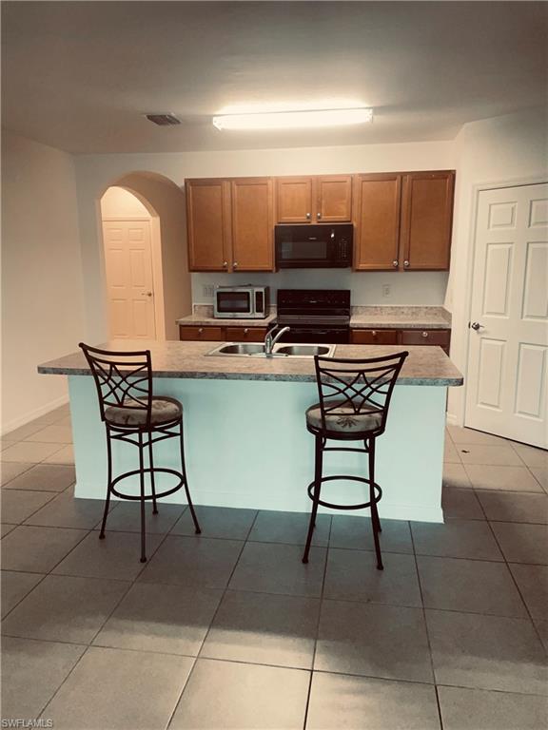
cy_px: 365
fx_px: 549
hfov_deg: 53.1
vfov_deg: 67.3
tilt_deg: -10.2
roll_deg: +0.9
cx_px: 274
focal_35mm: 26
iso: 320
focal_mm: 4.2
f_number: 1.6
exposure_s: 1/60
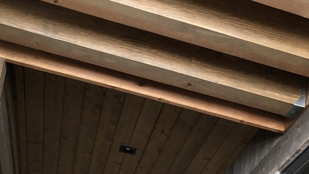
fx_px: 590
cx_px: 235
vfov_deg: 15.5
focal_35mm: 72
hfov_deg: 28.9
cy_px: 255
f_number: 1.8
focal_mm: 4
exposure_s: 1/30
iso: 25
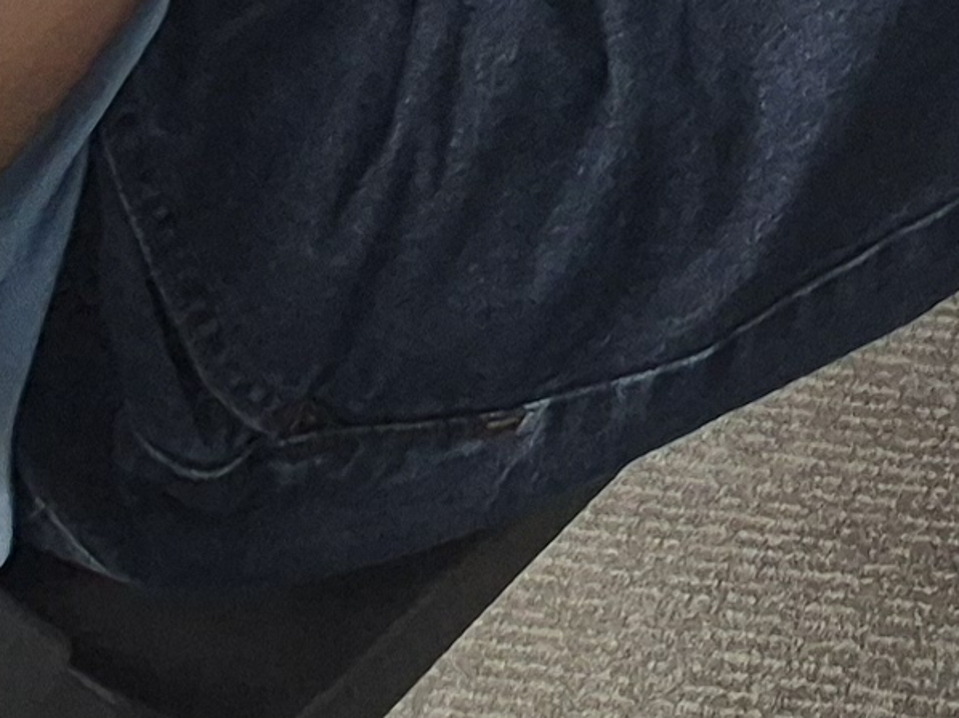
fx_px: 2409
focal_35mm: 87
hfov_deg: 17.8
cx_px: 1748
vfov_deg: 11.0
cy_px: -1446
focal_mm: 2.2
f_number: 2.2
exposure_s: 1/120
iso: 64
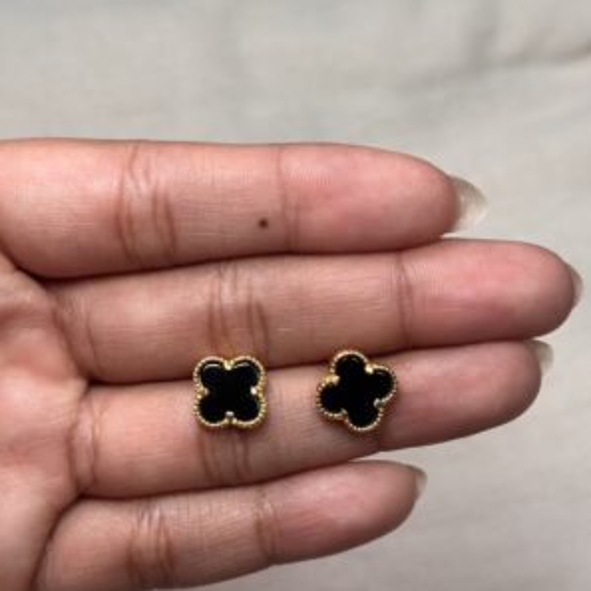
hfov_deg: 27.7
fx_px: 1198
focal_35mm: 62
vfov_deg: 27.6
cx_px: 296
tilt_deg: -69.5
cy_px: 360
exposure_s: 1/120
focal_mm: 5.96
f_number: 1.6
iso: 25
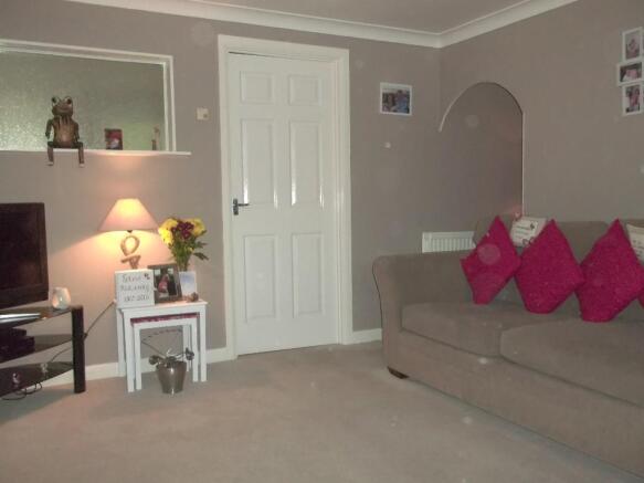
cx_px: 322
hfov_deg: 55.4
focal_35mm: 33
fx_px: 614
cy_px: 242
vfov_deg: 42.9
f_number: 3.3
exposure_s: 1/30
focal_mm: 5.9
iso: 320
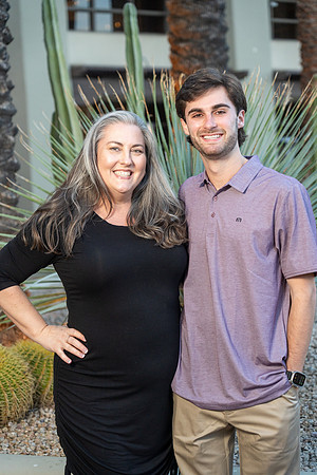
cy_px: 238
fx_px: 1043
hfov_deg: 17.3
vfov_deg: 25.7
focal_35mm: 79
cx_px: 158
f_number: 4
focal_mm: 79
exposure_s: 1/200
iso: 800
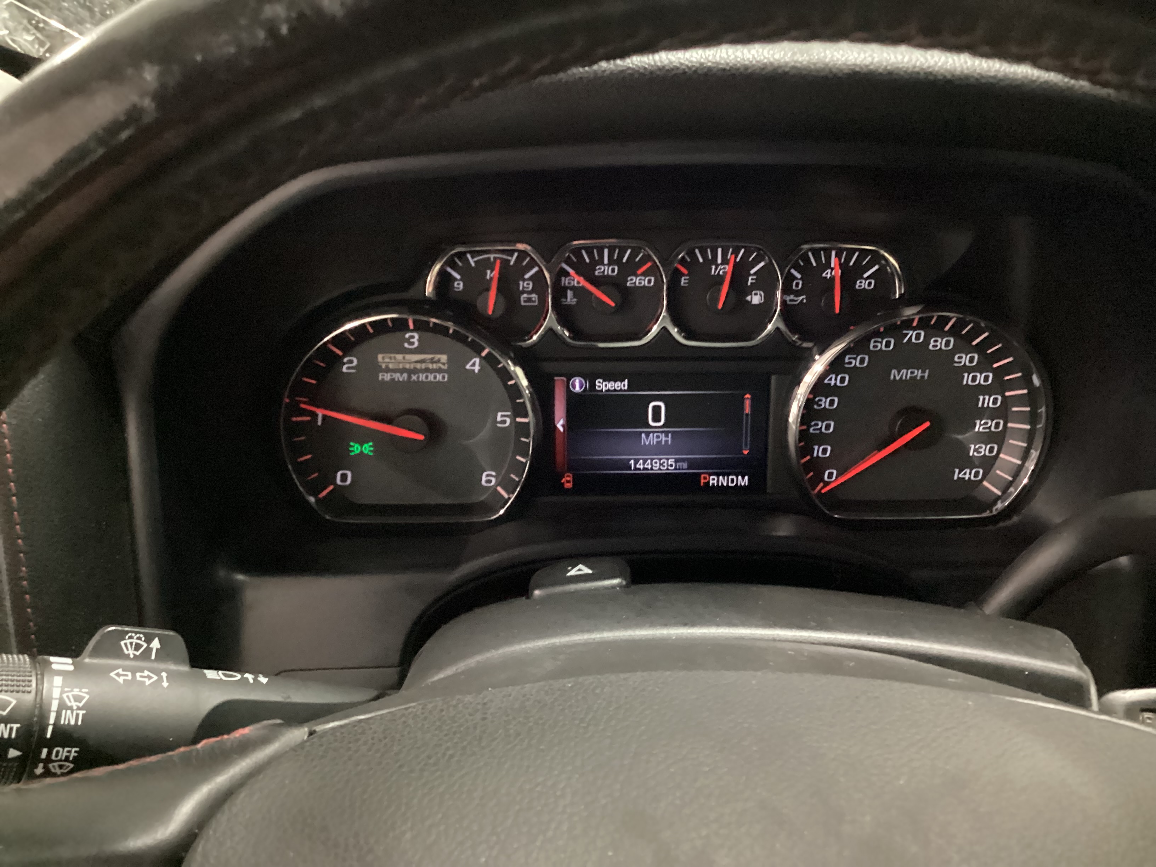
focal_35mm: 31
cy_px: 434
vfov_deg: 45.4
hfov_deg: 58.4
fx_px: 1035
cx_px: 578
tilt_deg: -29.7
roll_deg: -1.6
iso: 800
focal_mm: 3.3
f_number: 2.4
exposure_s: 1/15
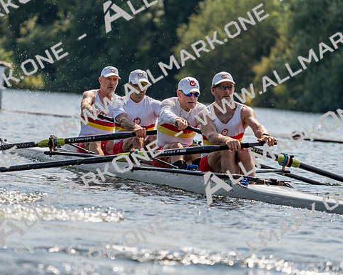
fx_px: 3391
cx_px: 143
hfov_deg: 5.8
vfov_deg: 4.6
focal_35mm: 334
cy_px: 138
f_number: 5.6
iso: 160
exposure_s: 1/1600
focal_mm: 295
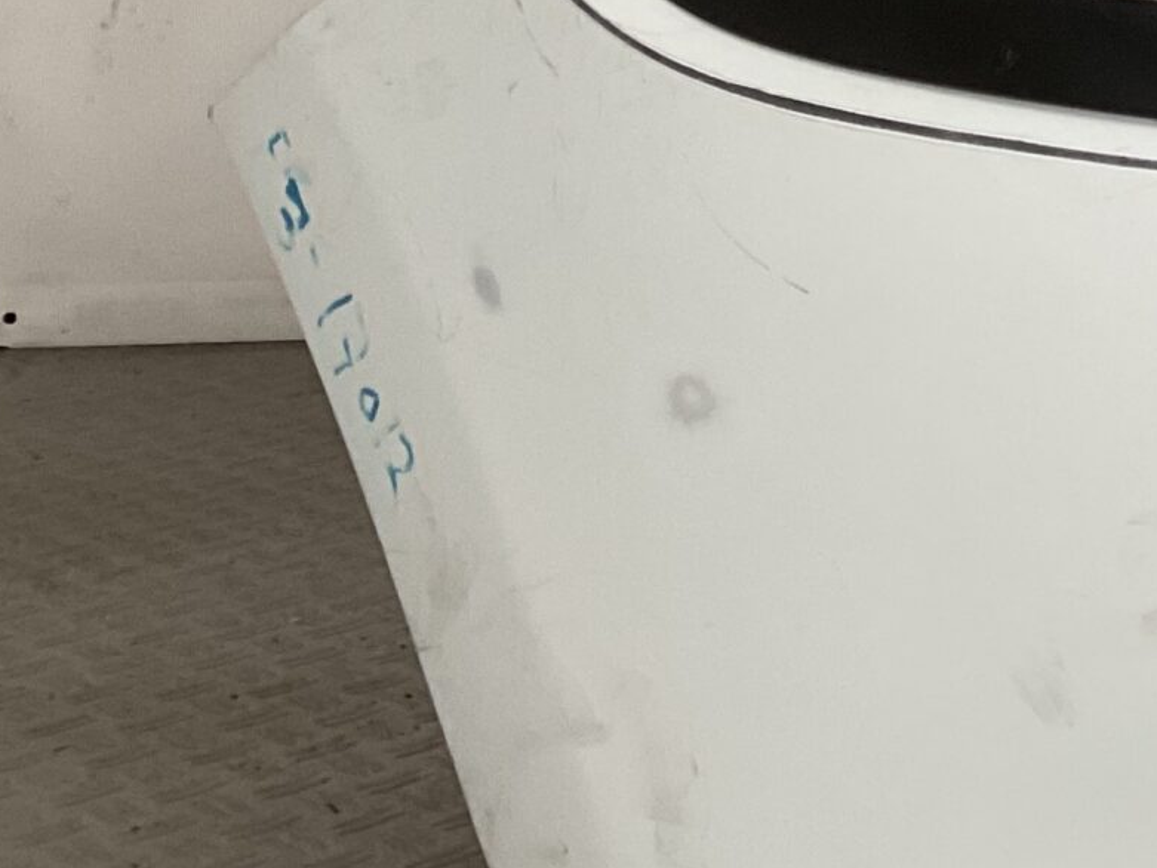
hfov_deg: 17.9
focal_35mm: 95
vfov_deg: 15.3
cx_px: 1850
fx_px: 3176
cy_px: 40
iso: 64
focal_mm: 3
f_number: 1.8
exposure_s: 1/100
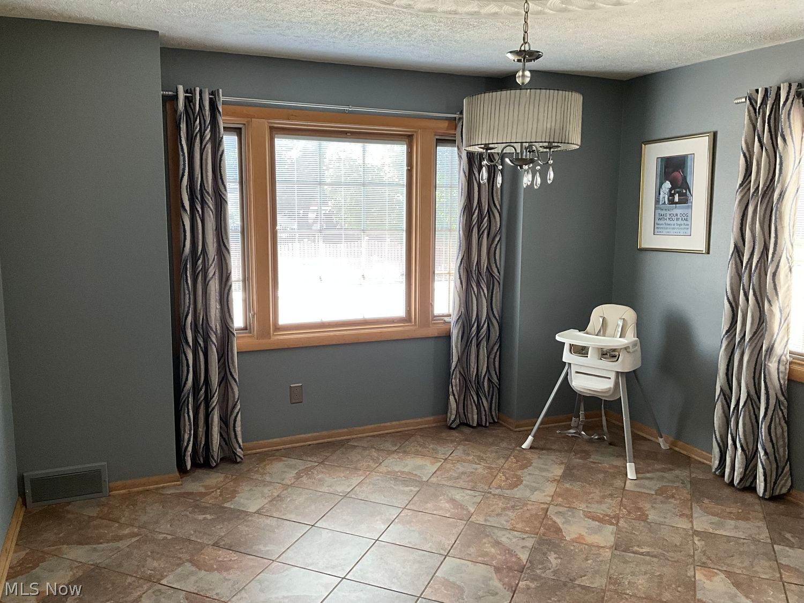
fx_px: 674
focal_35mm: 29
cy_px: 302
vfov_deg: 48.2
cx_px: 402
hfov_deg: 61.7
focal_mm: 3
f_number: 1.8
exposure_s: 1/60
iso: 100
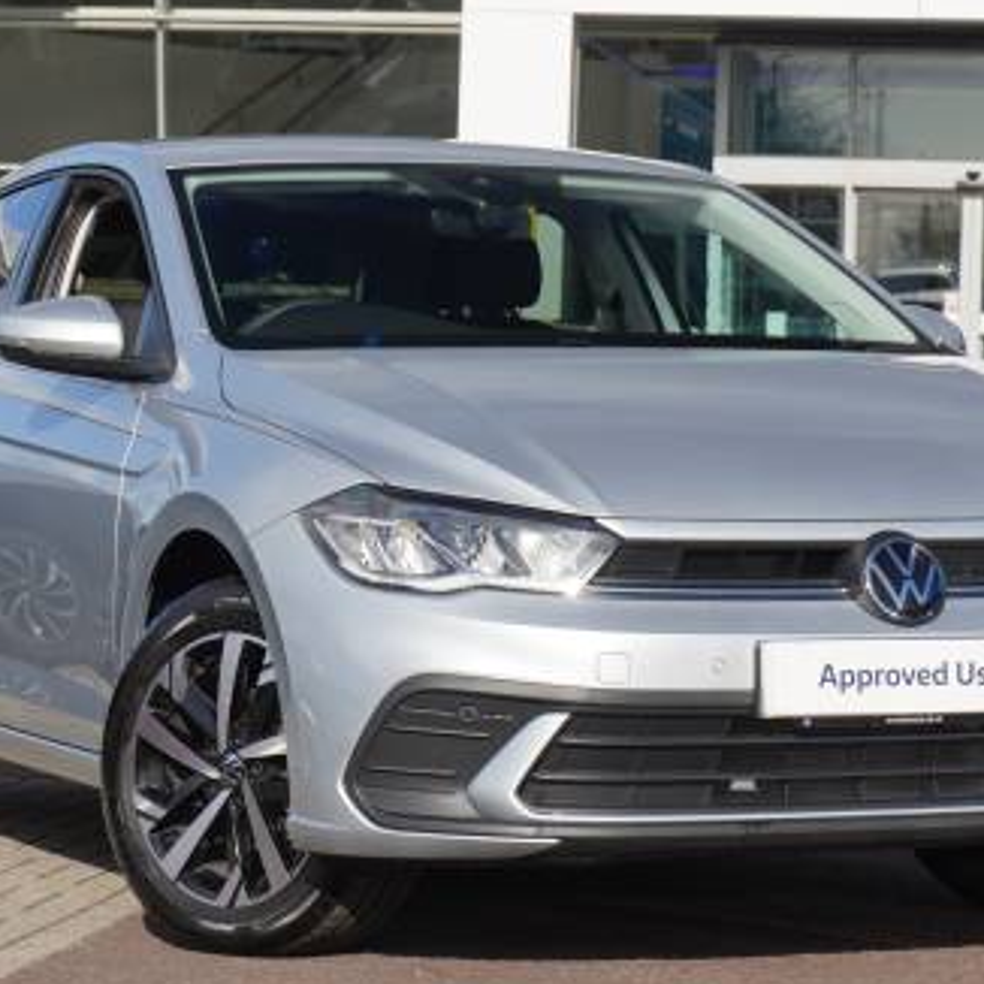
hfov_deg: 14.0
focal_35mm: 125
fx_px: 4020
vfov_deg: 14.0
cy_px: 438
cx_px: 480
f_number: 6.7
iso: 100
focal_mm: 50
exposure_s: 1/250
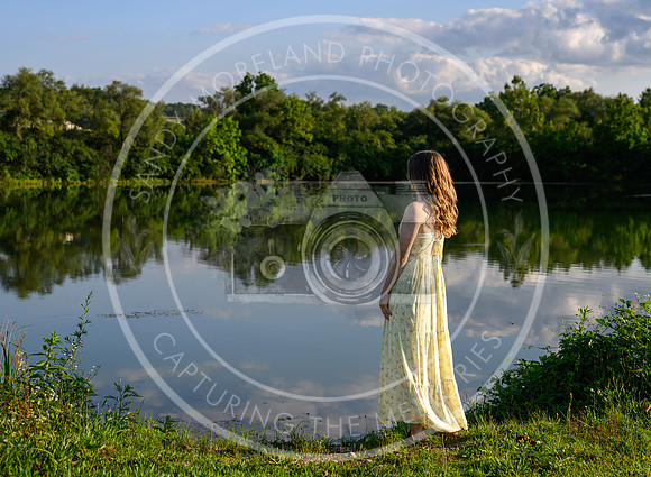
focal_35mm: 58
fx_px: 1081
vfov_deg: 24.8
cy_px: 182
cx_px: 319
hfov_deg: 33.5
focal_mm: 44
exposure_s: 1/400
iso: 64
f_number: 3.2
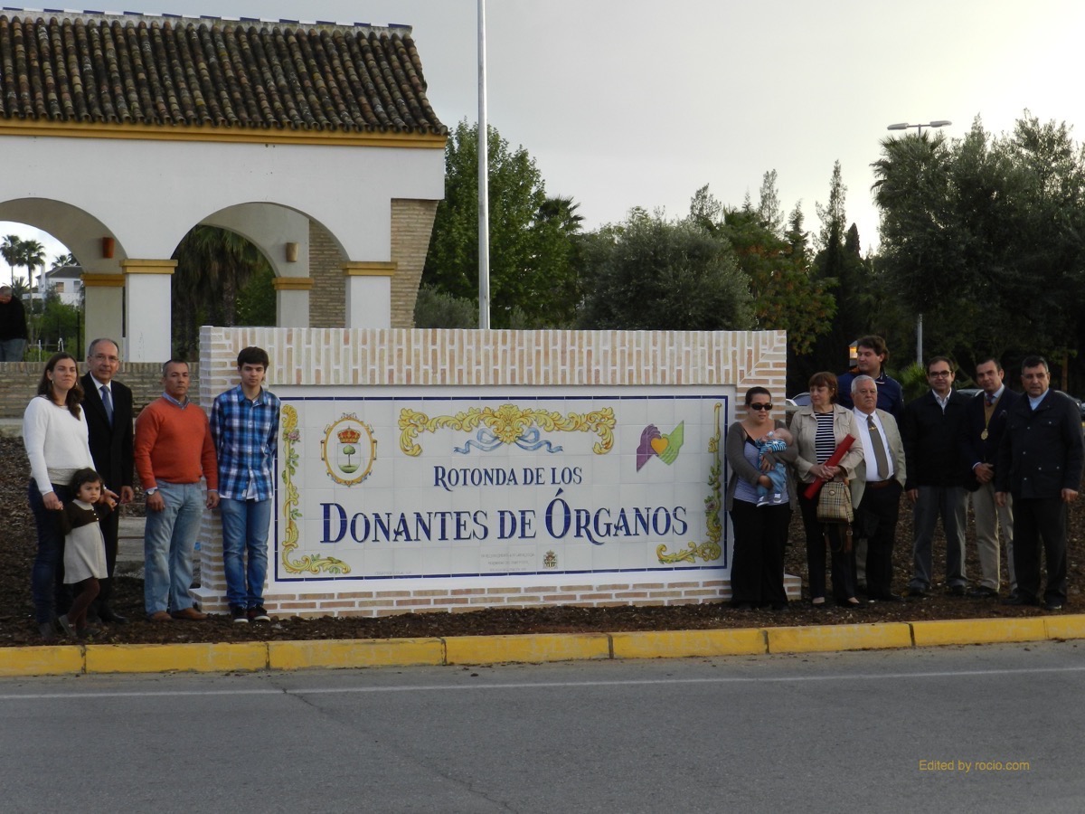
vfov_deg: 19.4
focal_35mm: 76
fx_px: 2382
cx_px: 542
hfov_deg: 25.7
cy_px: 407
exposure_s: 1/100
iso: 160
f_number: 4.8
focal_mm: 13.5
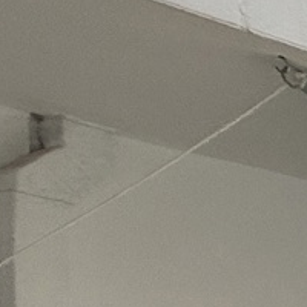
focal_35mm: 119
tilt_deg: +0.5
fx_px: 1194
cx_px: 1406
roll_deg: +1.4
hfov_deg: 7.0
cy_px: 537
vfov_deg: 13.3
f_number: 2.2
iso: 50
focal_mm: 2.22
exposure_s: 1/2320
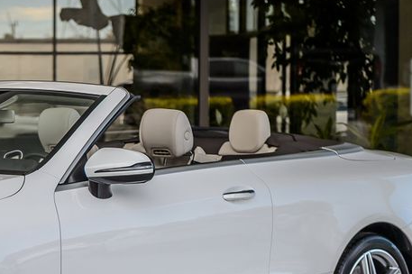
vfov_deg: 8.0
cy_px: 251
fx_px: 1944
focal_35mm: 170
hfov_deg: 12.0
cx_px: -1
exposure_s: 1/1250
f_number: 4
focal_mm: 70
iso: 100
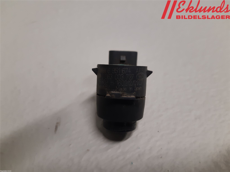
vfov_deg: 53.1
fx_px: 173
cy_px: 86
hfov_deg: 67.3
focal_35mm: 26
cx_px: 115
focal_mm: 3.93
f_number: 1.7
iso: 160
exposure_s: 1/50
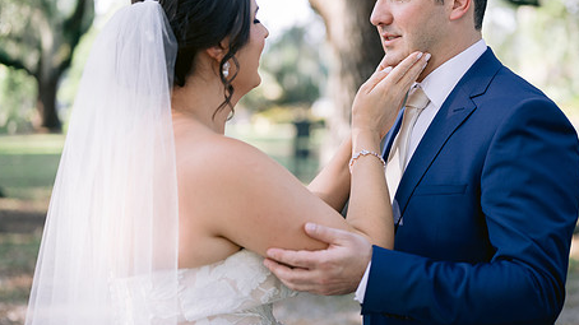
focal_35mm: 67
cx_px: 332
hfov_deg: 31.4
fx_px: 1028
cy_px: 137
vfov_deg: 18.0
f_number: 1.8
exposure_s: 1/500
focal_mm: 50
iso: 160
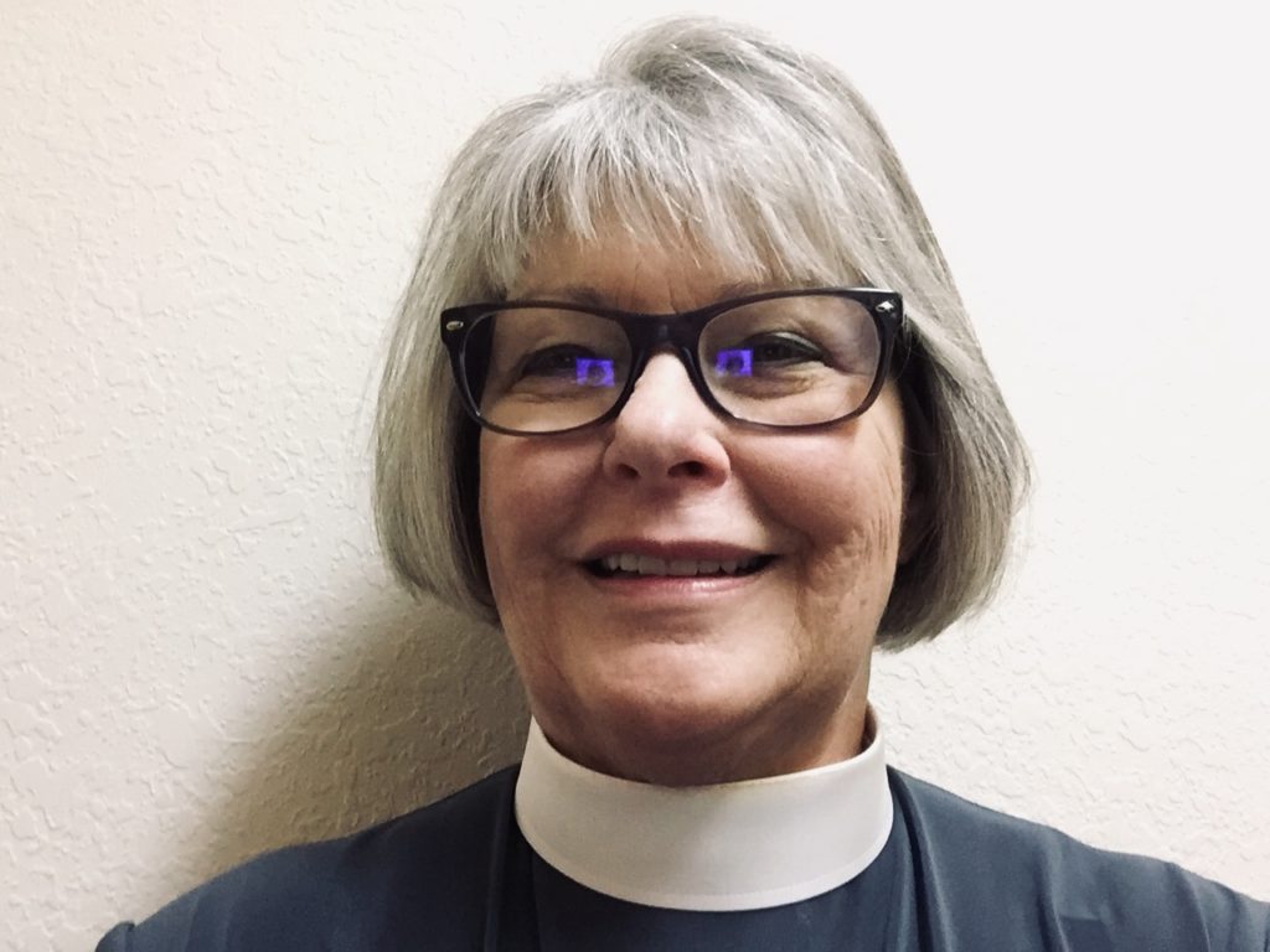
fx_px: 1137
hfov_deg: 58.4
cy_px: 476
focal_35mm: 31
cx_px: 635
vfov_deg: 45.4
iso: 320
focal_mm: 2.65
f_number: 2.2
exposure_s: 1/30
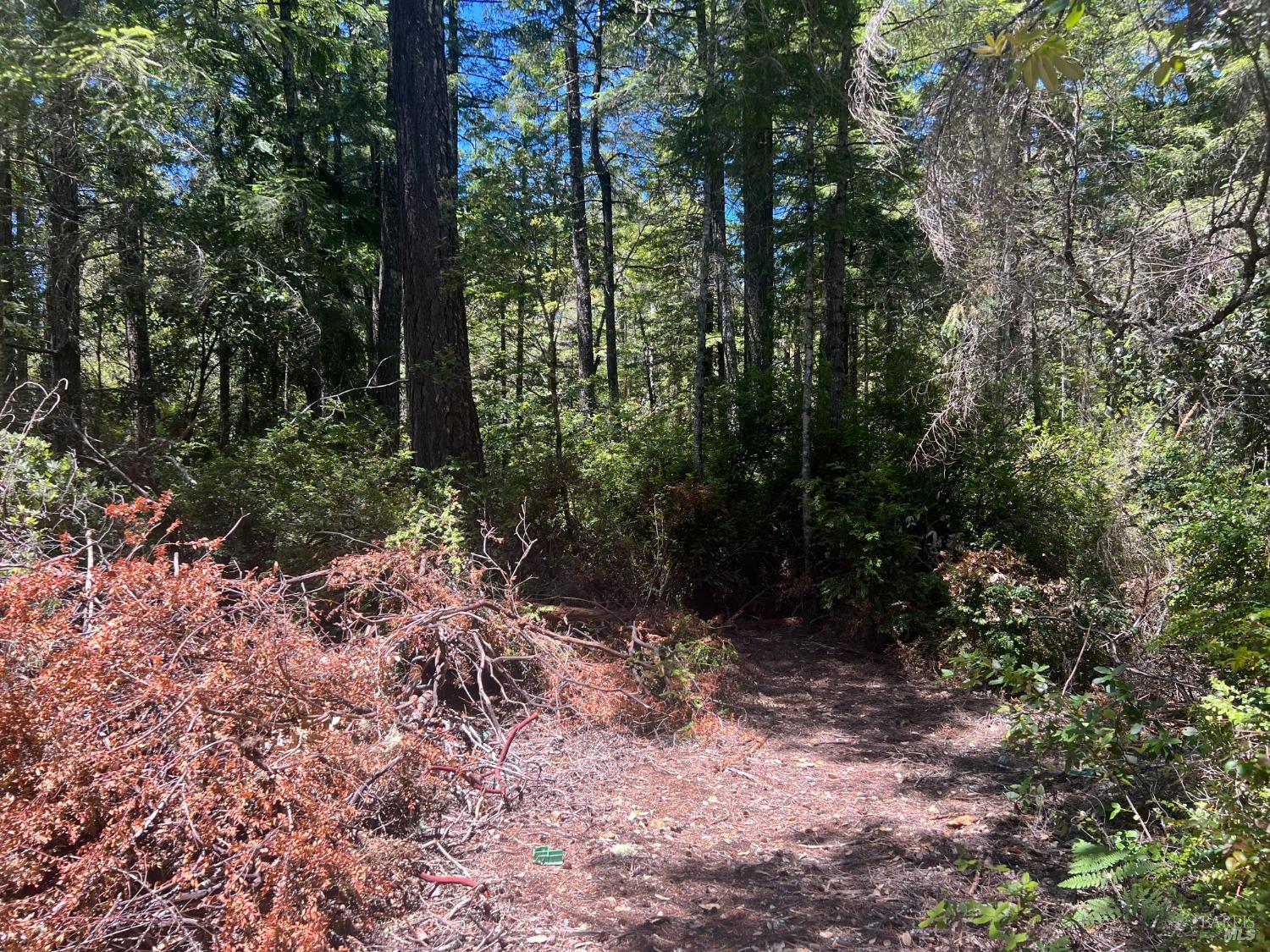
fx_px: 954
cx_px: 635
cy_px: 476
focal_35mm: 26
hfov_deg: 67.3
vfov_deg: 53.1
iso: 50
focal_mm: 5.7
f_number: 1.5
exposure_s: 1/394
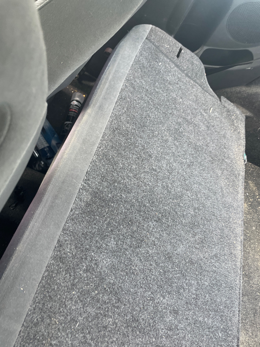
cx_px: 130
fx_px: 260
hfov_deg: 53.1
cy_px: 174
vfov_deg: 67.3
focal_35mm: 26
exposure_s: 1/60
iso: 125
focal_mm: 4.2
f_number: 1.6
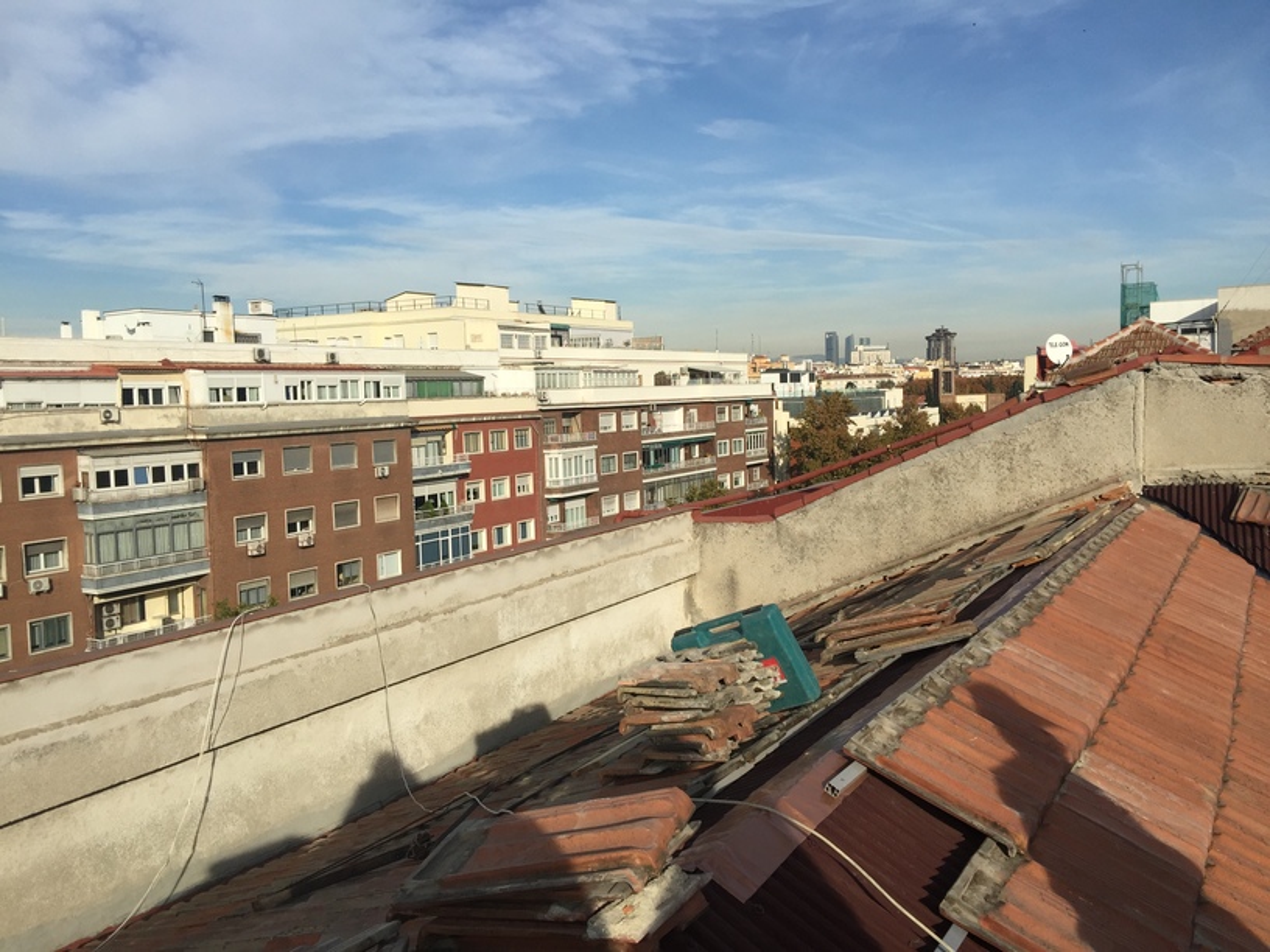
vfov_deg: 48.2
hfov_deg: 61.7
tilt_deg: -4.4
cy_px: 476
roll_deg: +1.1
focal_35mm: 29
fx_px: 1064
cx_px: 635
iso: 32
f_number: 2.2
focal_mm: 4.15
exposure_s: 1/2475
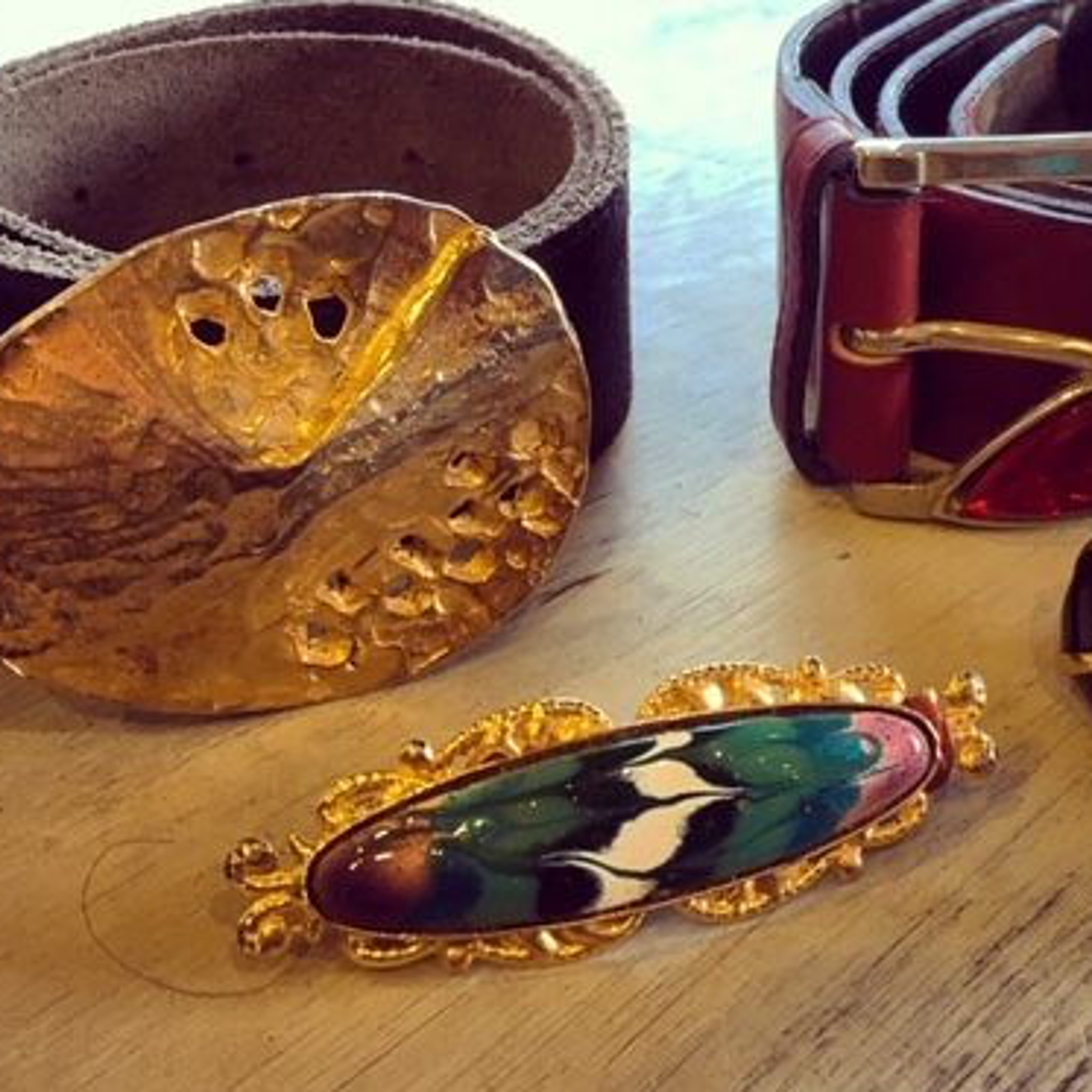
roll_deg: -2.3
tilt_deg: -38.7
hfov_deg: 37.8
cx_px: 752
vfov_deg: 38.3
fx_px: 1570
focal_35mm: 44
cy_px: 539
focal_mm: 4.15
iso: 125
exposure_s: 1/33
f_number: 2.2
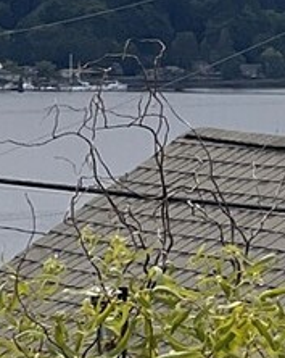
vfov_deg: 3.9
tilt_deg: +7.2
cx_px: 137
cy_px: -526
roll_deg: +0.2
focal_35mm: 488
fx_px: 5156
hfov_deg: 3.2
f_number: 2.8
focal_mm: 9
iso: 32
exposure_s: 1/1783
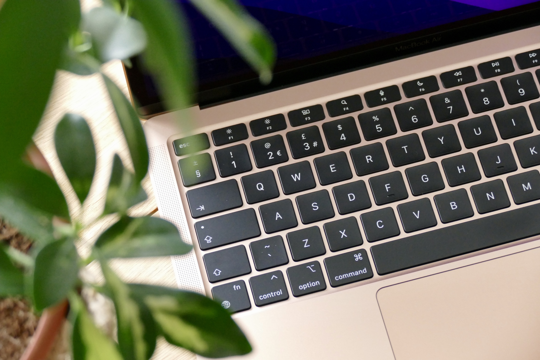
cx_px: 270
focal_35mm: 135
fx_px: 2025
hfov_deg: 15.2
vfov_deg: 10.2
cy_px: 180
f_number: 4
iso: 1600
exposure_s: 1/60
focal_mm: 49.07
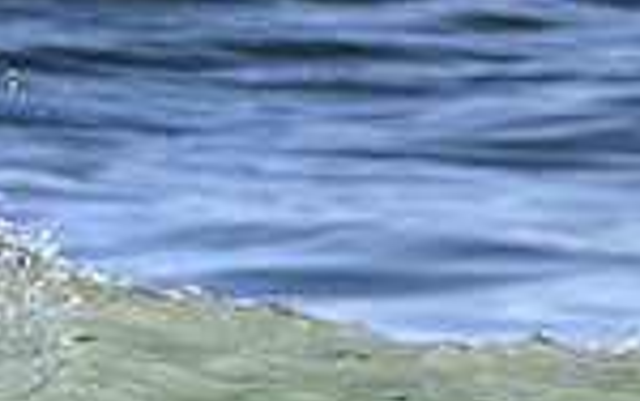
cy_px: 736
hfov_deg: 0.7
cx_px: -576
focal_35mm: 2837
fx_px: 49520
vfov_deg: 0.5
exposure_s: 1/2000
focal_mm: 720
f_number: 11
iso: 2000
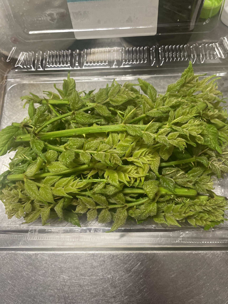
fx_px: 228
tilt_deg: -72.6
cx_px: 114
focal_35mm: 26
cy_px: 152
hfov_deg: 53.1
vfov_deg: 67.3
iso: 250
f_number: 1.6
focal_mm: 4.2
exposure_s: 1/60
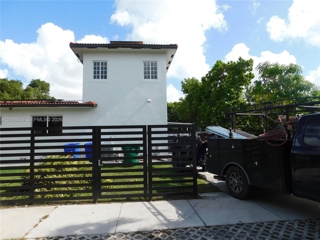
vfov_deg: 58.9
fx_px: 213
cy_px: 120
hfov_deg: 73.9
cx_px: 160
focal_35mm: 23
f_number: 3
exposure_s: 1/1250
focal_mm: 4
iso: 125
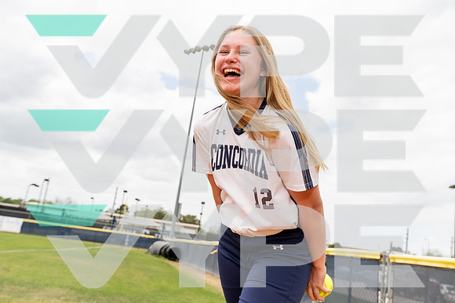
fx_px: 493
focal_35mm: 39
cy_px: 152
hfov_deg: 49.5
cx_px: 228
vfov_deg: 34.2
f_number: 6.3
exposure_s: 1/250
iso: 100
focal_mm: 39
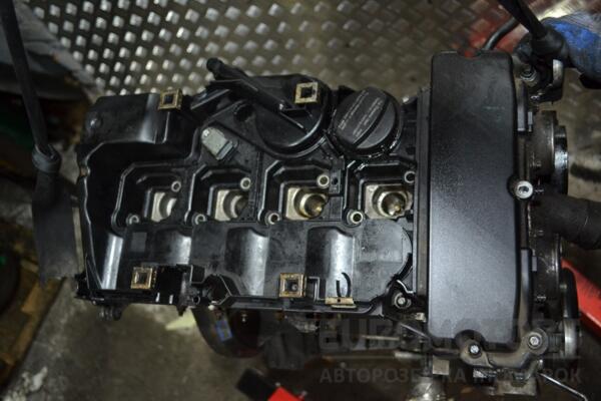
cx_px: 300
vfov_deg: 40.0
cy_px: 200
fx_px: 551
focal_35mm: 33
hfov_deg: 57.2
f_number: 4
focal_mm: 22
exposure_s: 1/60
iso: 900
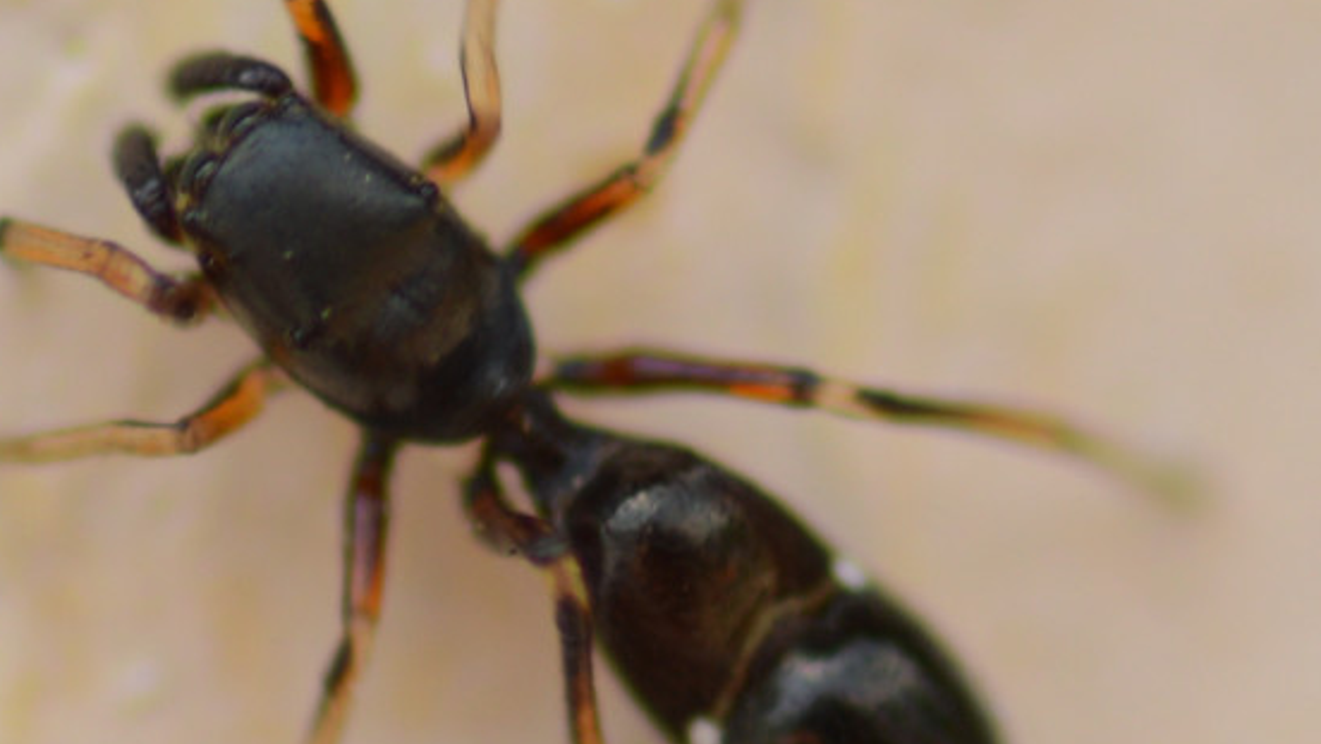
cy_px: 404
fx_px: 9566
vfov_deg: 4.5
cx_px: 537
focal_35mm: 273
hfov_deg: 7.9
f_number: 5.6
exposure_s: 1/320
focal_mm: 100
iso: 100
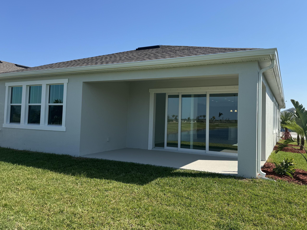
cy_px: 106
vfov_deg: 49.7
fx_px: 248
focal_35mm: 28
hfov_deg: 63.4
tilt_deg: +3.6
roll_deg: -1.4
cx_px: 157
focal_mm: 6.76
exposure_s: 1/4049
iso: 80
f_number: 1.78
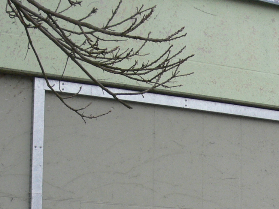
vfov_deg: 11.8
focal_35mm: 123
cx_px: 246
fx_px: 991
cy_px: 253
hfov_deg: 15.8
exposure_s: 1/125
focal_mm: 7.4
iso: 80
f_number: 5.6
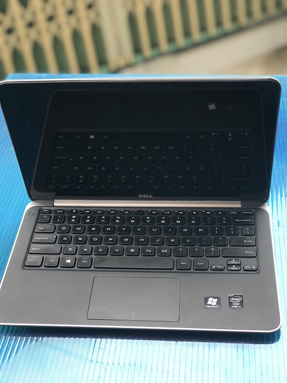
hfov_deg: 25.7
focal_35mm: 57
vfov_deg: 33.8
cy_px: 192
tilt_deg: -28.3
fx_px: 630
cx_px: 144
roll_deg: +11.8
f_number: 2.8
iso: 25
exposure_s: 1/100
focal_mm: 6.6
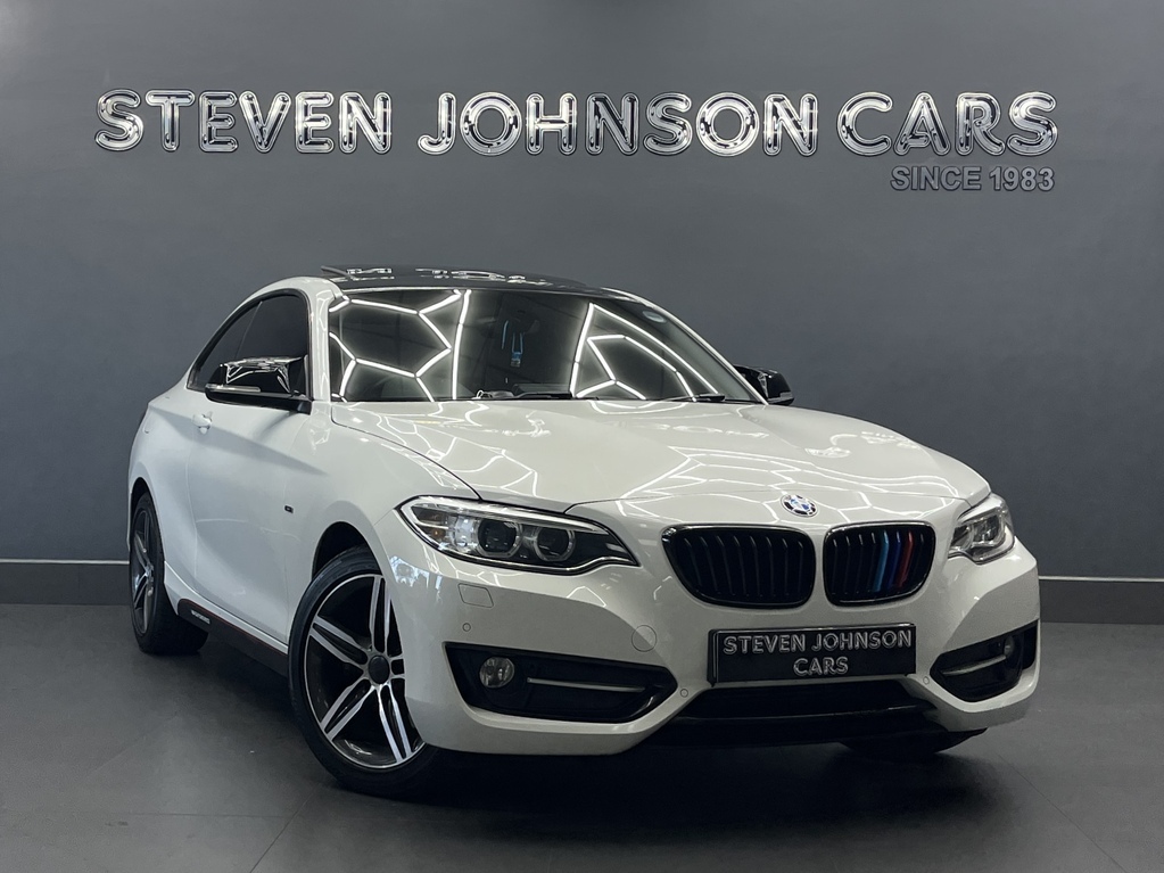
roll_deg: +2.4
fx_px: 874
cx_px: 582
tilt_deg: -1.3
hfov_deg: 67.3
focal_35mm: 26
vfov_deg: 53.1
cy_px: 436
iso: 40
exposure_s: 1/100
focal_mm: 5.1
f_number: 1.6
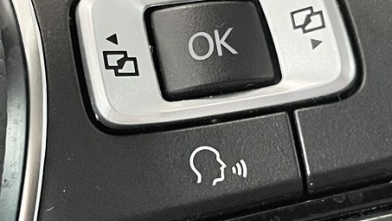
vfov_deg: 12.1
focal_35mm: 100
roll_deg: -0.7
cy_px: 77
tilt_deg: -32.4
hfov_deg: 21.3
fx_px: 1040
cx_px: 173
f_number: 1.6
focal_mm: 5.1
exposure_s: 1/50
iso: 320
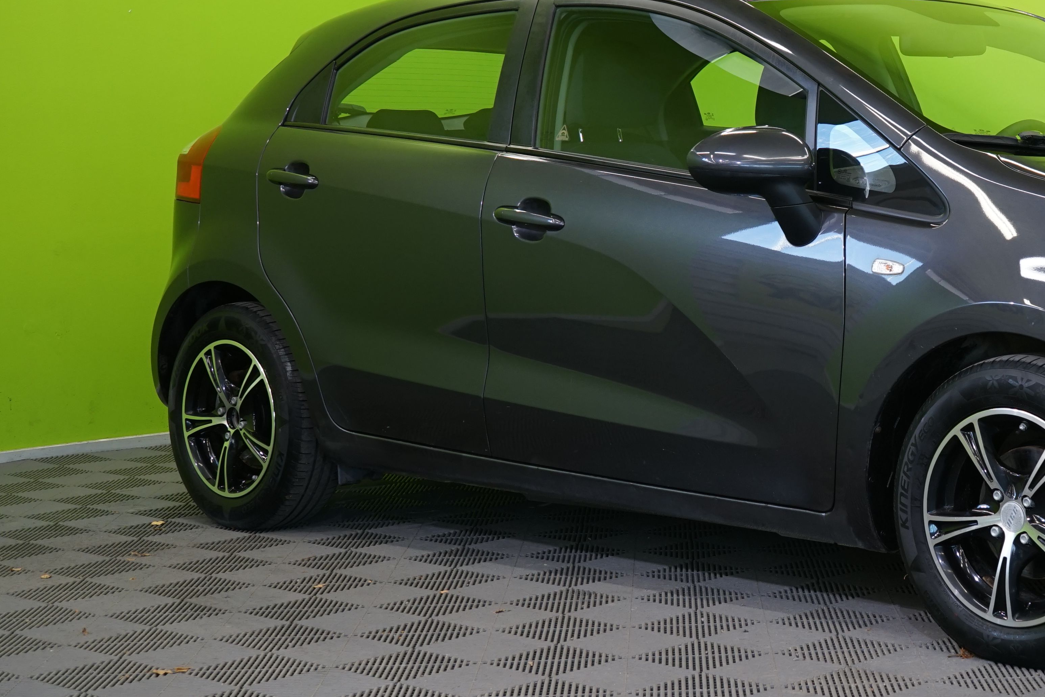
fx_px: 2090
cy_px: 314
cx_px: 919
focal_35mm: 72
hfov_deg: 27.2
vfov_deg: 18.9
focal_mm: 37
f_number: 6.3
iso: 500
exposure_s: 1/30
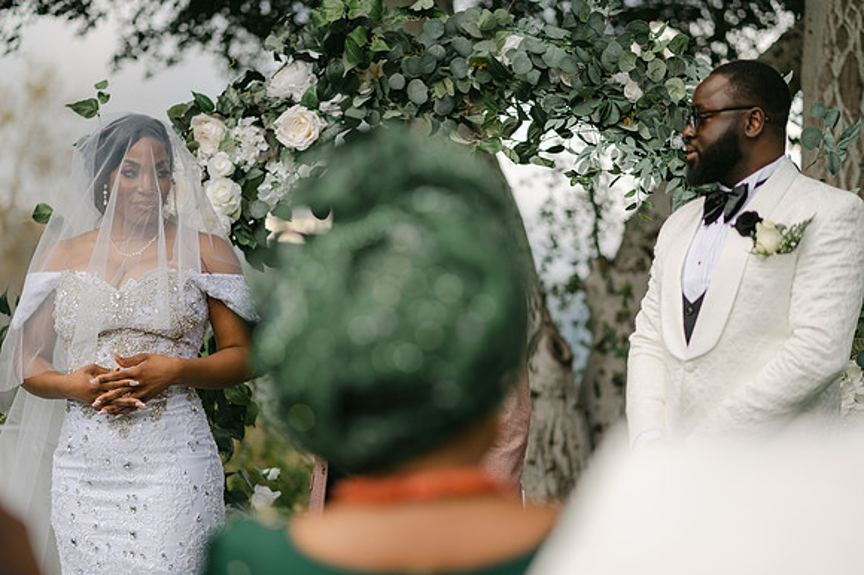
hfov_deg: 23.9
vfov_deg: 16.1
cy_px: 288
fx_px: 2039
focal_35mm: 85
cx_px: 432
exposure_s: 1/1250
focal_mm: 85
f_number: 2
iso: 100
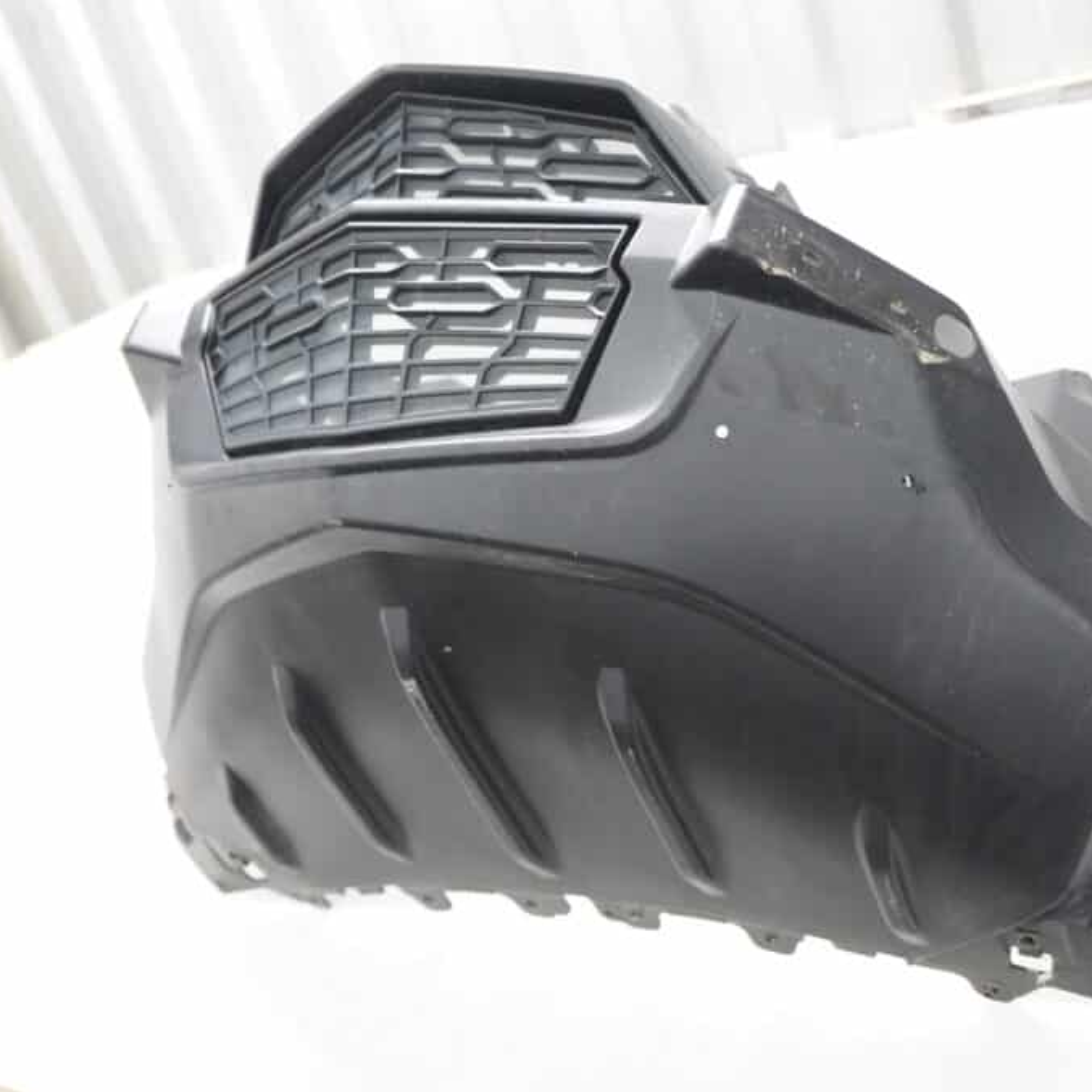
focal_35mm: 37
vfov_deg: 45.3
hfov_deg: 44.9
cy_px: 548
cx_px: 684
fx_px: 1308
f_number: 3.5
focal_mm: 19
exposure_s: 1/60
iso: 1250
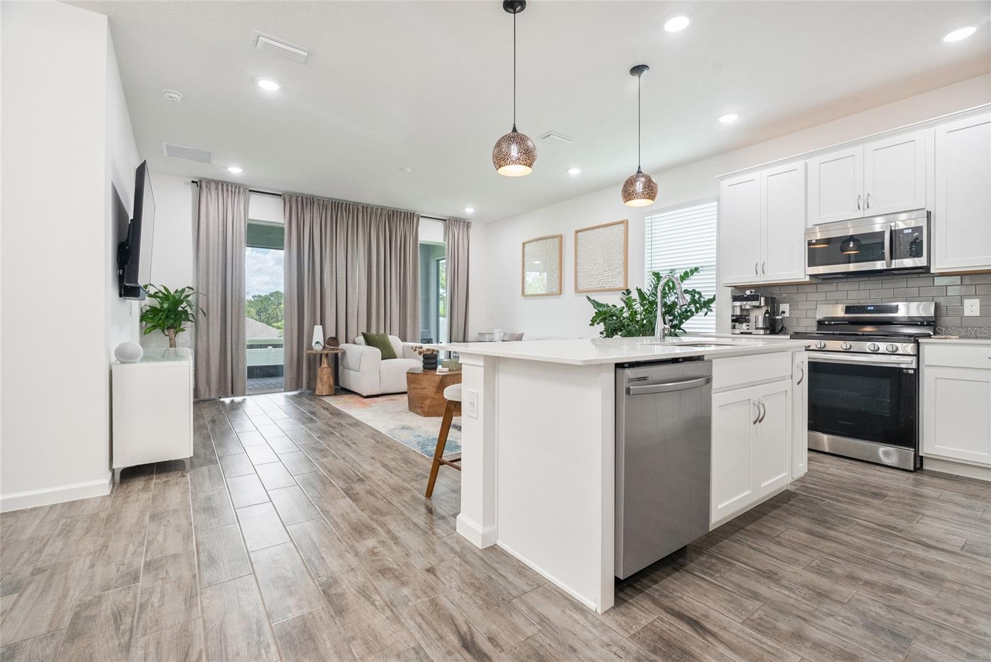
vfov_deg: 73.8
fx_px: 441
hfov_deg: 96.7
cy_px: 331
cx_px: 496
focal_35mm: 16
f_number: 9
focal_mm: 16
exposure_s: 1/30
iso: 800
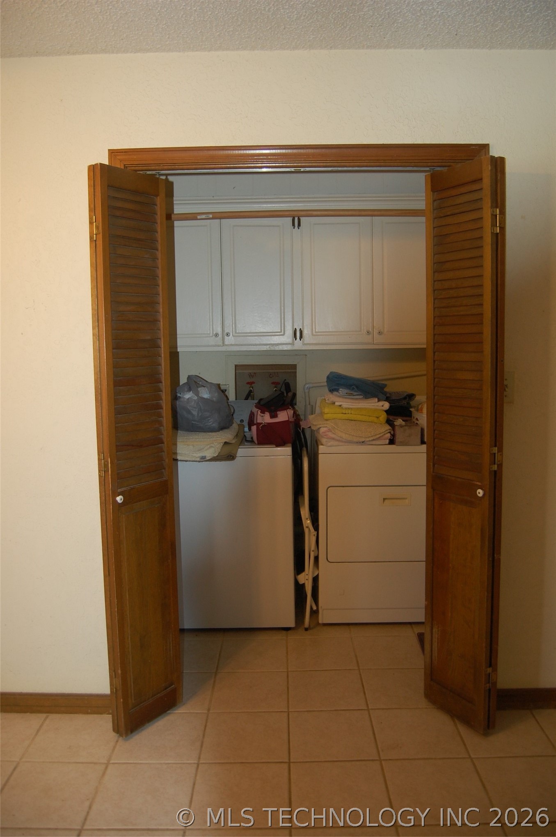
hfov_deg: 47.8
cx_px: 278
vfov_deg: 67.4
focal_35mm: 27
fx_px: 627
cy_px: 418
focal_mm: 18
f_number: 3.5
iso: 400
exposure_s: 1/60
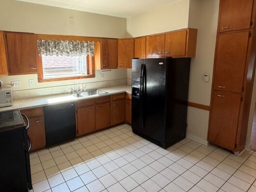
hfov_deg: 78.0
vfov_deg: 63.2
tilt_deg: -7.8
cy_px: 83
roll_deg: +1.7
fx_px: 155
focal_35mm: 21
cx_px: 101
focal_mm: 2.22
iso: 125
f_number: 2.2
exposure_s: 1/121
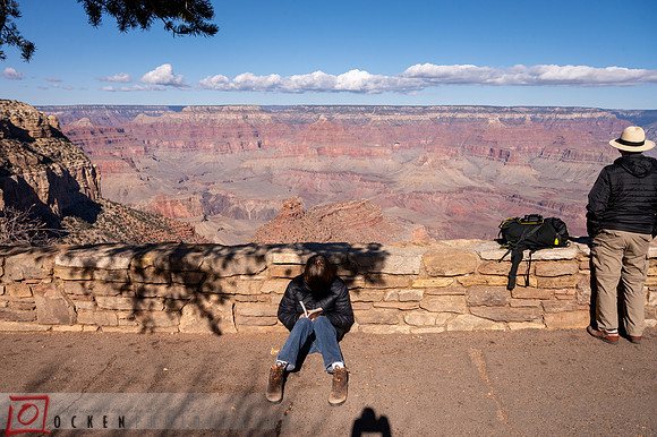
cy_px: 218
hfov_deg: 65.7
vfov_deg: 46.5
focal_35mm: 28
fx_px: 509
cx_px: 326
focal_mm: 27.5
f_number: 8
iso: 400
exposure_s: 1/2000
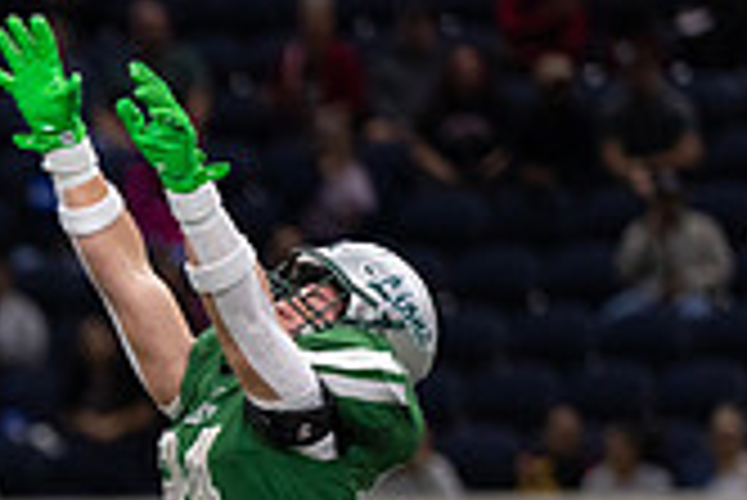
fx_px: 13831
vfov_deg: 2.1
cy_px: 860
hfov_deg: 3.1
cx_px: -629
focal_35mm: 666
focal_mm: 135
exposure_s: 1/1600
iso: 1000
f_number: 1.8
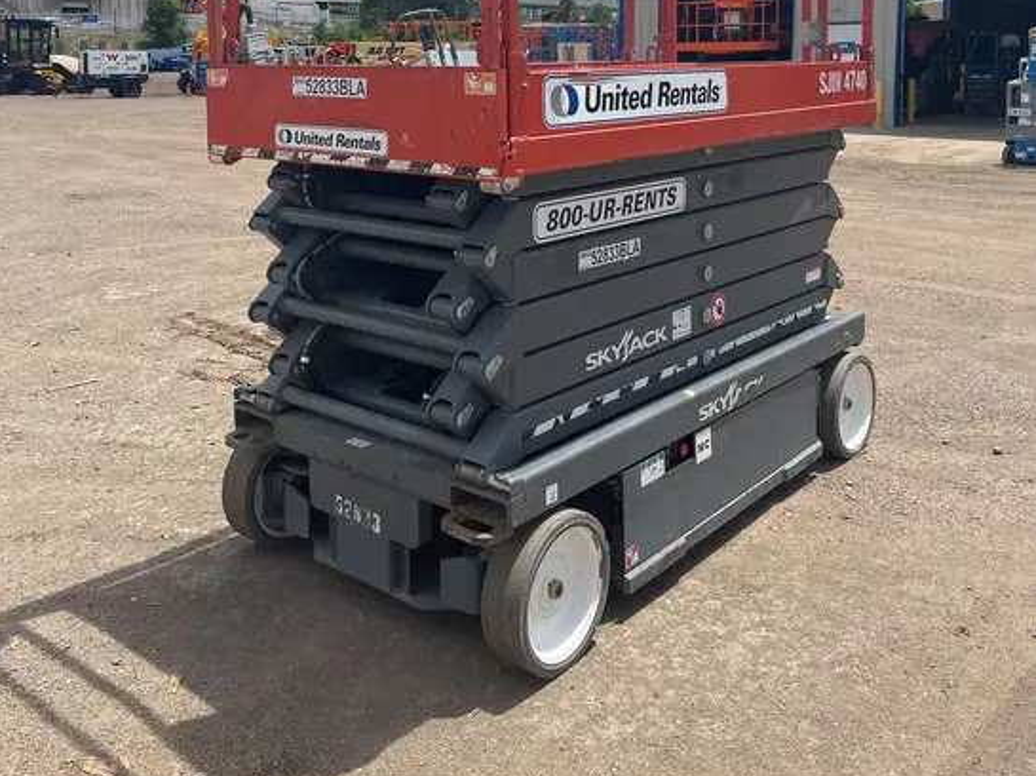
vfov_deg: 38.7
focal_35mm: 35
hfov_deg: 52.7
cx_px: 517
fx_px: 1047
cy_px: 126
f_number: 1.6
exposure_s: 1/3876
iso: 50
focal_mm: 5.1
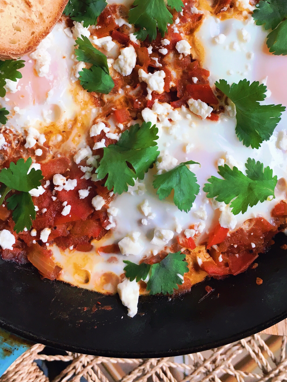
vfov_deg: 44.8
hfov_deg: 35.1
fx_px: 453
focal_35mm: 41
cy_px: 115
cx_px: 158
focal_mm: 4.15
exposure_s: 1/30
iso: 25
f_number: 2.2
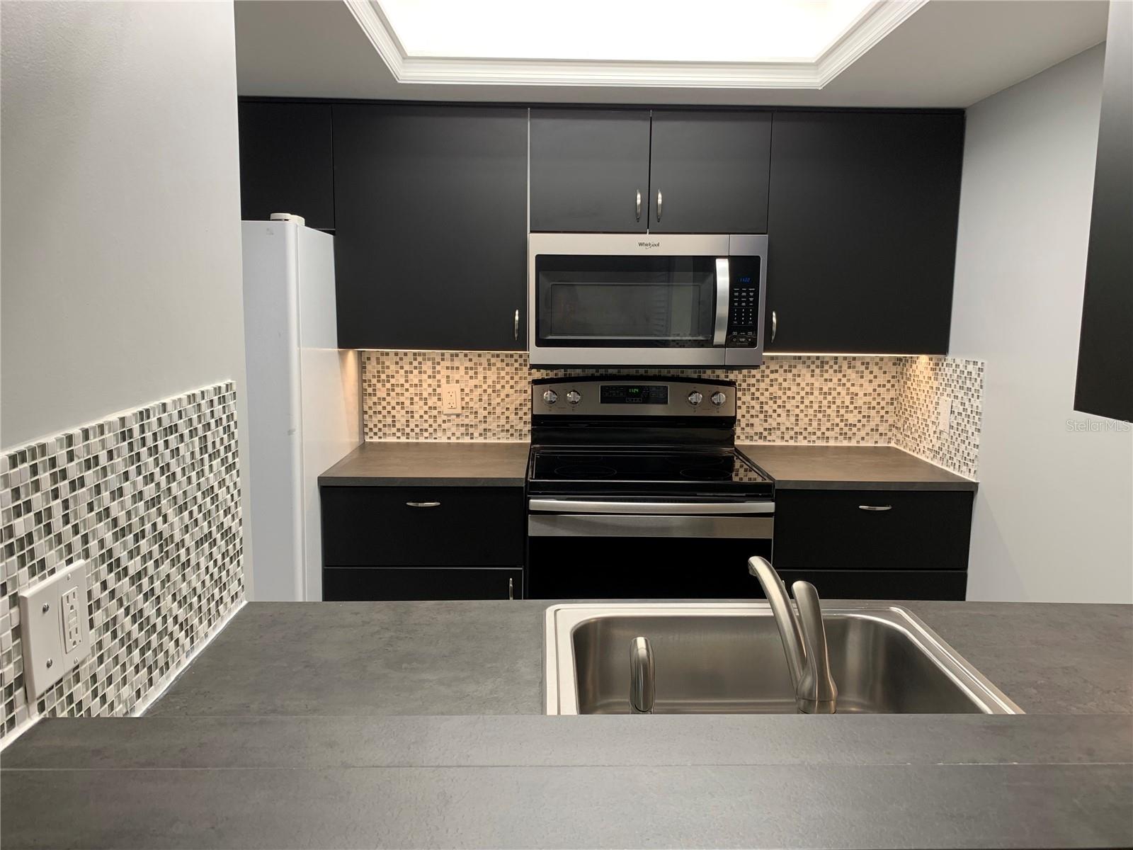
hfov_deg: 67.3
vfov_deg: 53.1
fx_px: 851
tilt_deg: -9.5
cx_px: 566
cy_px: 425
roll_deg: -0.8
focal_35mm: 26
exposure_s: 1/60
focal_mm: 4.25
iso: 64
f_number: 1.8
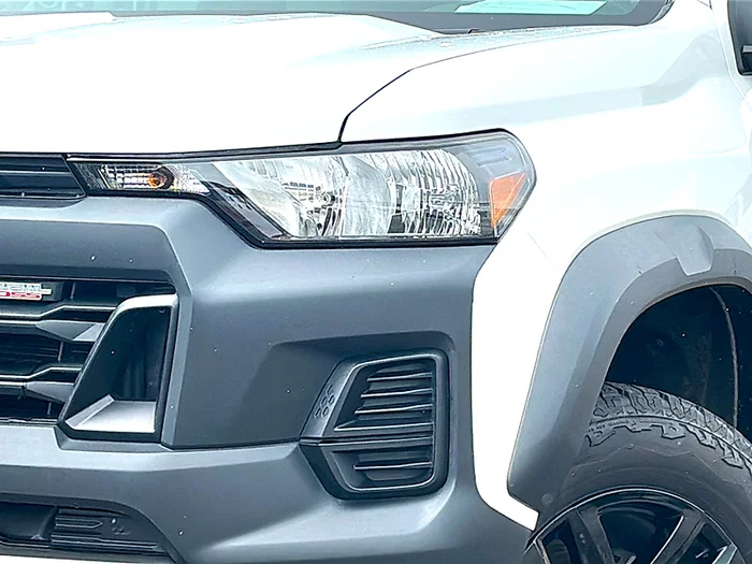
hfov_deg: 19.6
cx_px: 376
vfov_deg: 14.8
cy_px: 282
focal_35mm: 100
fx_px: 2172
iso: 64
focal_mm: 6.86
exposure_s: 1/1961
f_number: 1.78
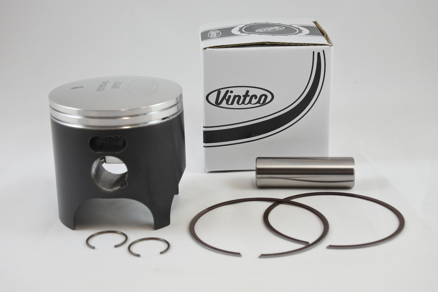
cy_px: 146
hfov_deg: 33.4
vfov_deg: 22.6
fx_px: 730
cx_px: 219
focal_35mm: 60
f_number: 4.8
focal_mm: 22.3
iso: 500
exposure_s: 1/125
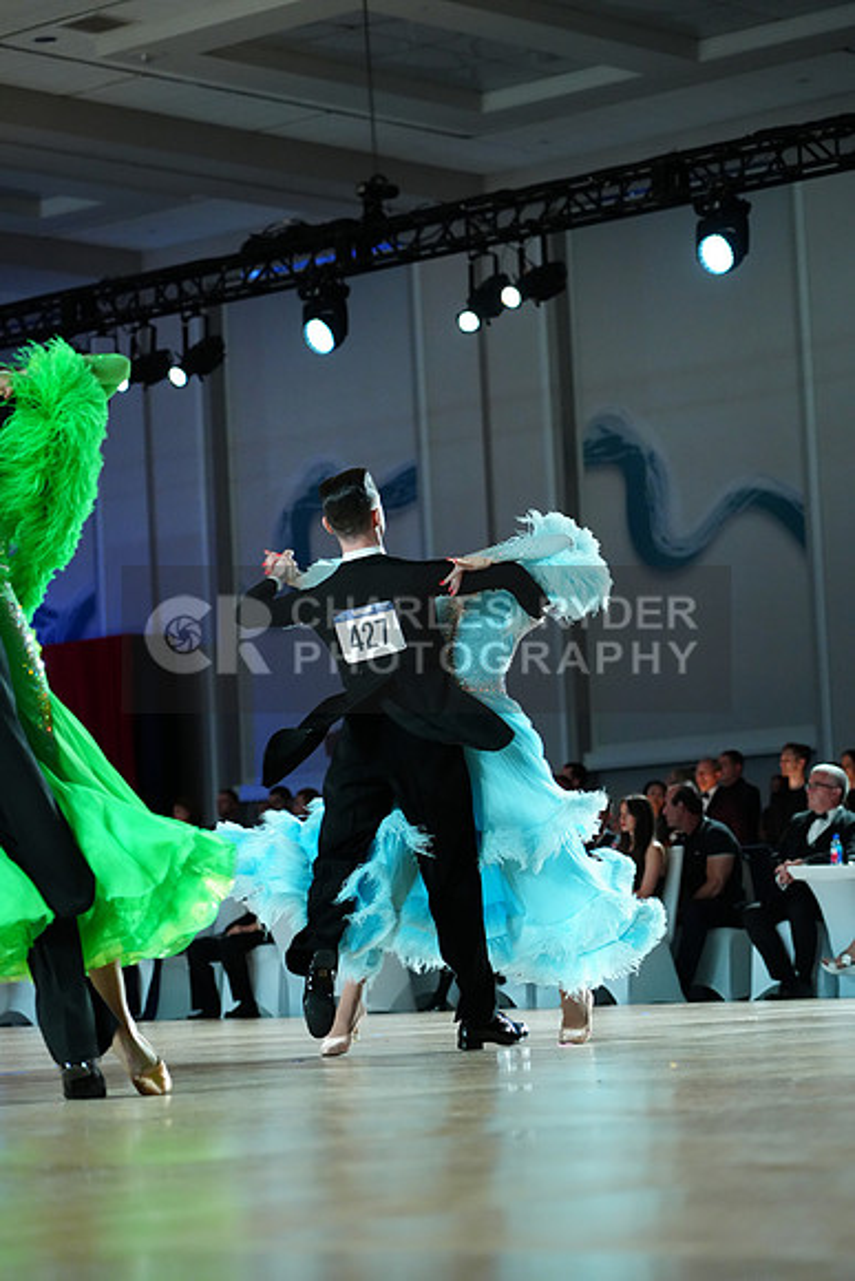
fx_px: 3738
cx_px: 428
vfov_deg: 19.5
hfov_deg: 13.0
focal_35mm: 105
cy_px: 640
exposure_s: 1/400
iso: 4000
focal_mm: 105
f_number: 4
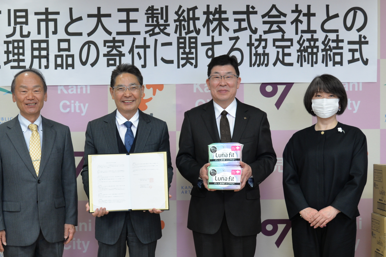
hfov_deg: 32.8
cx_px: 170
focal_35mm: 61
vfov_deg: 22.1
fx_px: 654
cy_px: 177
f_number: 4
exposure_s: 1/60
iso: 560
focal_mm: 32
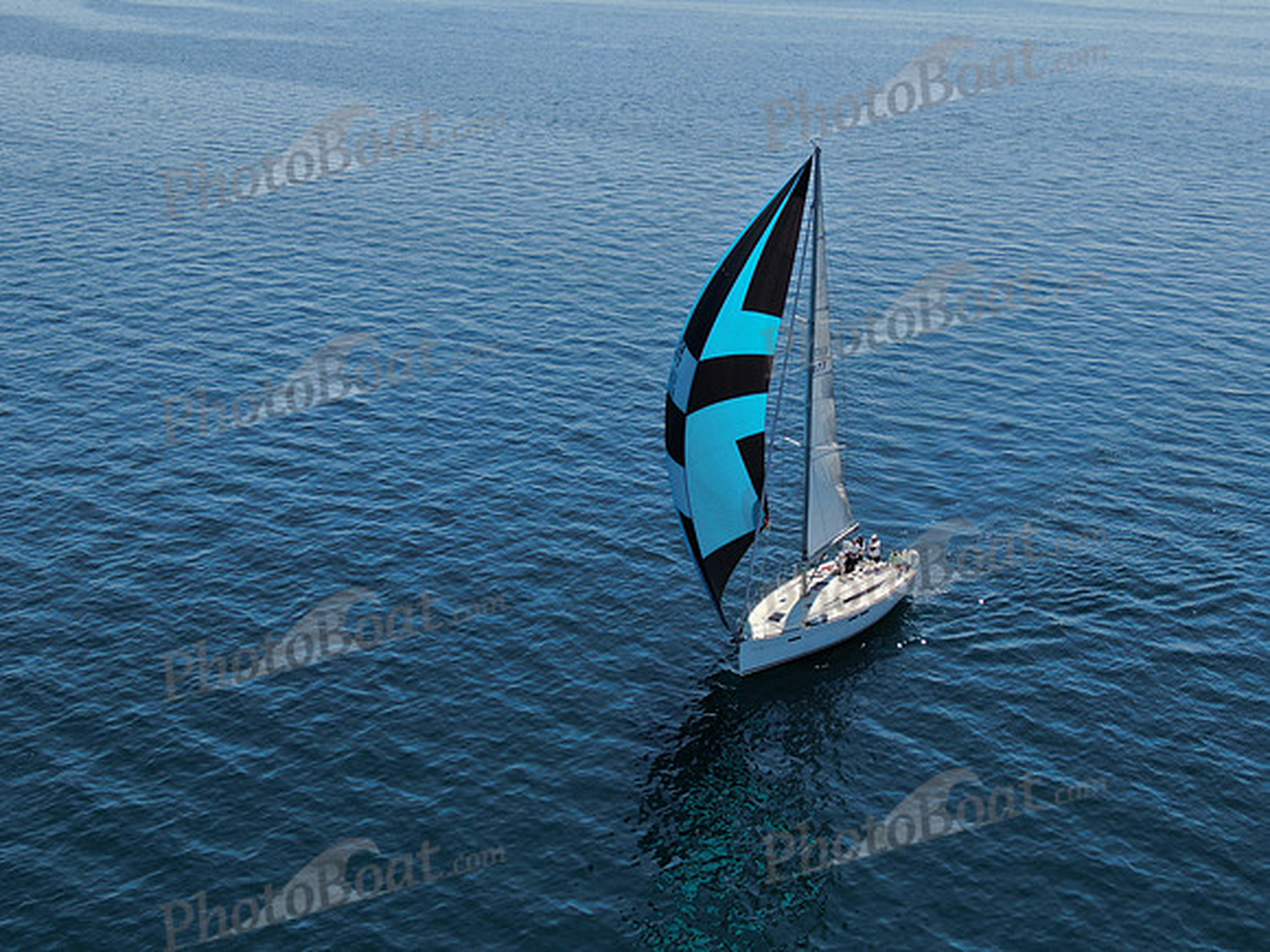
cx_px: 635
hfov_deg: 39.7
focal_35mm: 48
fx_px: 1761
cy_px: 476
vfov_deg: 30.3
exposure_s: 1/1000
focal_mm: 8.6
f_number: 3.8
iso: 100
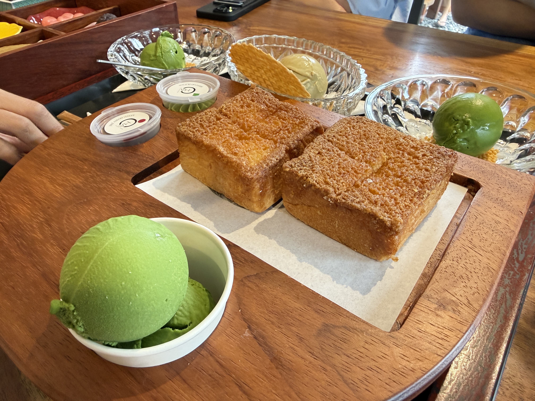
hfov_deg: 71.6
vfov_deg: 56.8
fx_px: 371
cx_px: 268
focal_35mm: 24
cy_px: 200
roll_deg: +2.2
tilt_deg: -40.7
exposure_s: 1/99
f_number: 2.2
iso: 250
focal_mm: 2.22
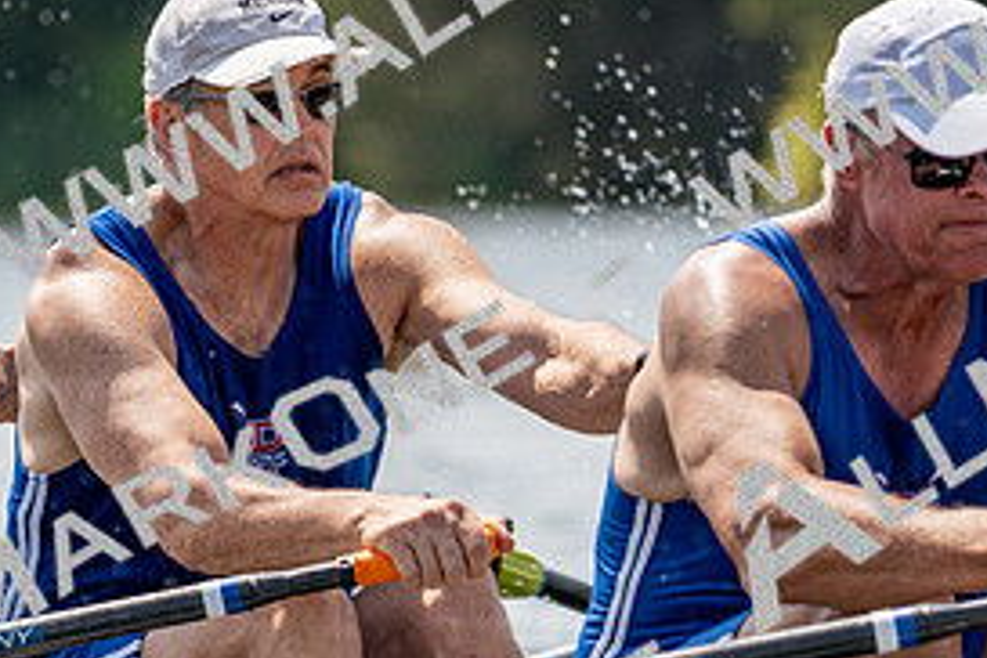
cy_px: 291
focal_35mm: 663
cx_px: 427
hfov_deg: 3.1
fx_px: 18176
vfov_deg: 2.1
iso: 250
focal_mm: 312
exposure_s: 1/1600
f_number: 6.3
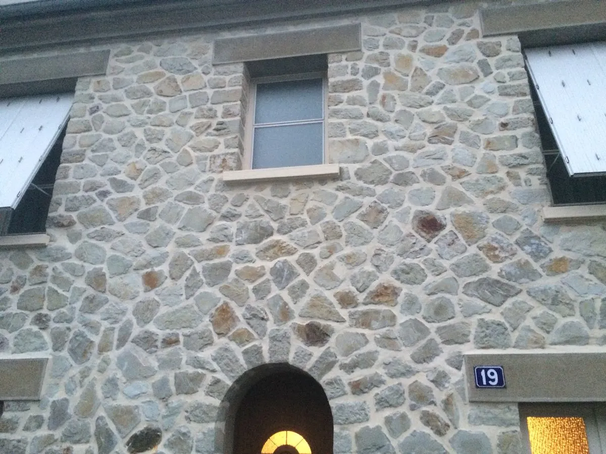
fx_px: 508
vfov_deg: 48.2
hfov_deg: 61.7
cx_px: 303
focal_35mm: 29
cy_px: 227
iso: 320
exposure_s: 1/20
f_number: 2.2
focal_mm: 4.15
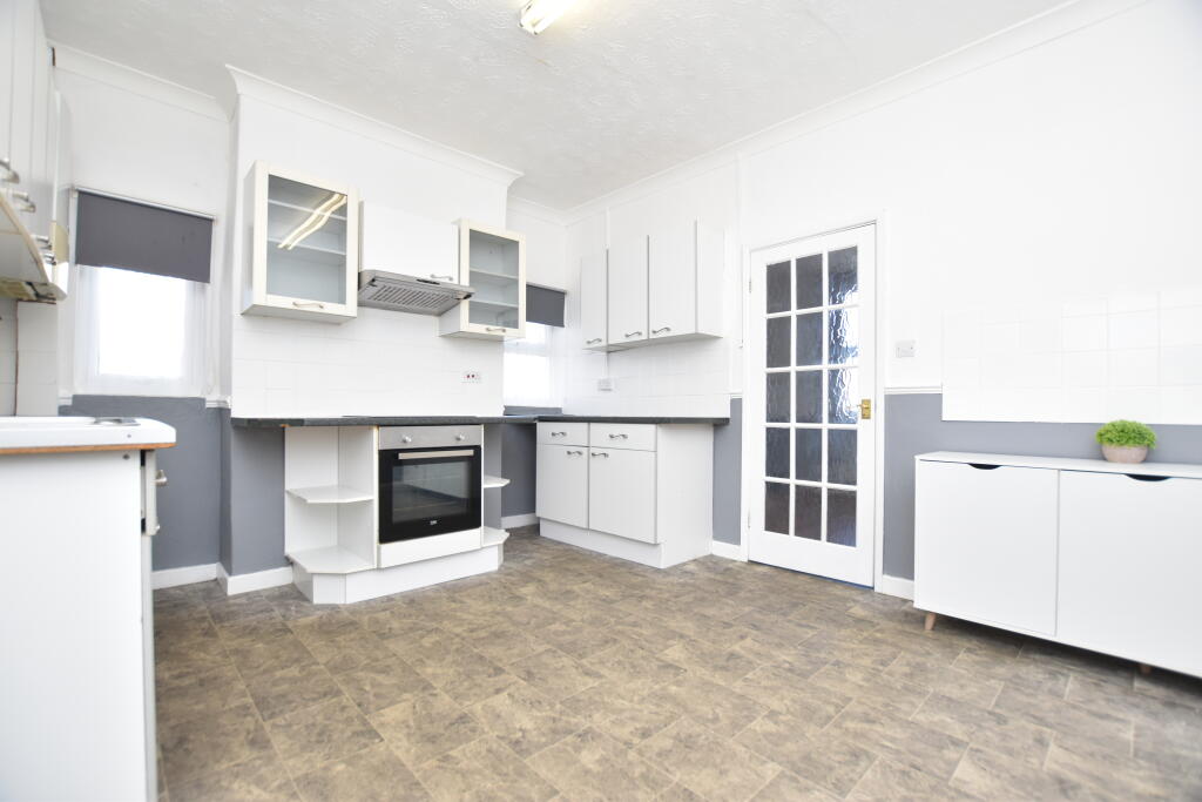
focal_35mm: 15
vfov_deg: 77.3
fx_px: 501
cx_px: 601
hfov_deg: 100.4
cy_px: 401
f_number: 3.5
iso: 400
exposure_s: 1/250
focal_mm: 10
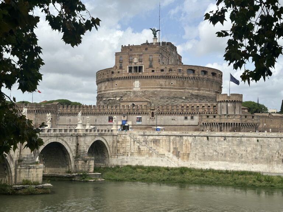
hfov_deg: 39.7
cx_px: 142
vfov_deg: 30.3
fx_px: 392
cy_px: 106
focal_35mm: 48
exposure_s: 1/4785
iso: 64
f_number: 1.78
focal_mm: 6.86
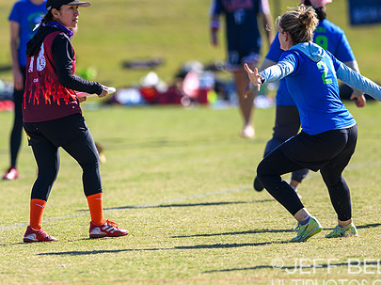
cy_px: 113
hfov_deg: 2.3
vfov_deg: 1.7
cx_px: 66
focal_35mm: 881
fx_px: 9688
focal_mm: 400
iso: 100
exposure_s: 1/1250
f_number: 3.2
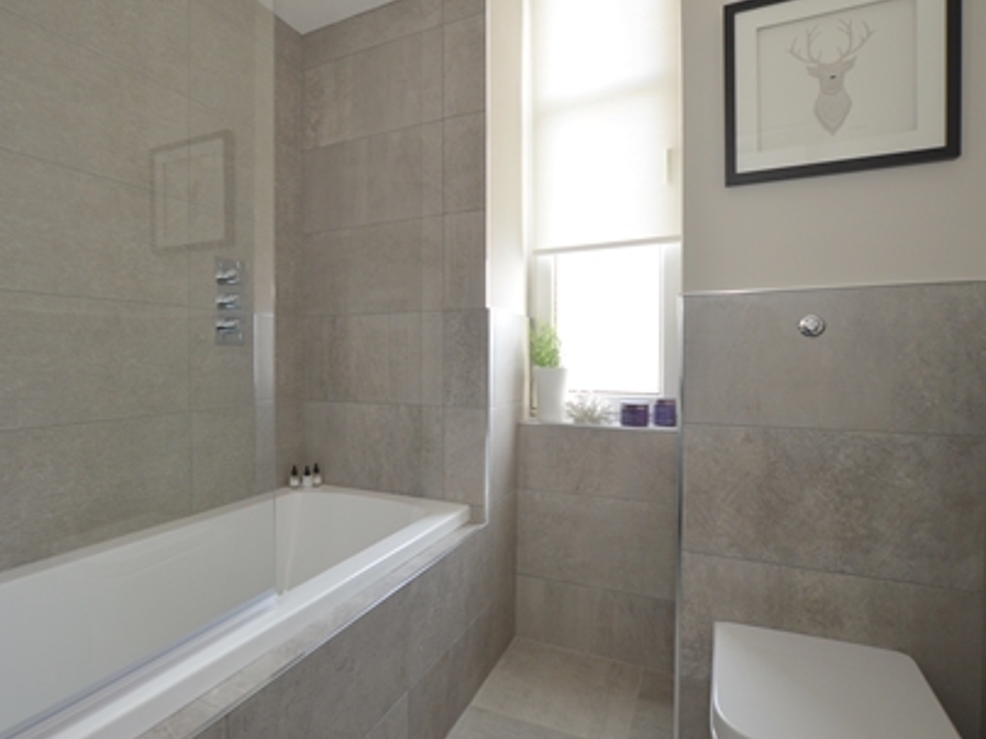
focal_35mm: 20
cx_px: 383
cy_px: 360
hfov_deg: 81.7
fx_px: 558
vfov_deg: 67.0
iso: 400
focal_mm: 11
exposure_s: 1/60
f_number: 4
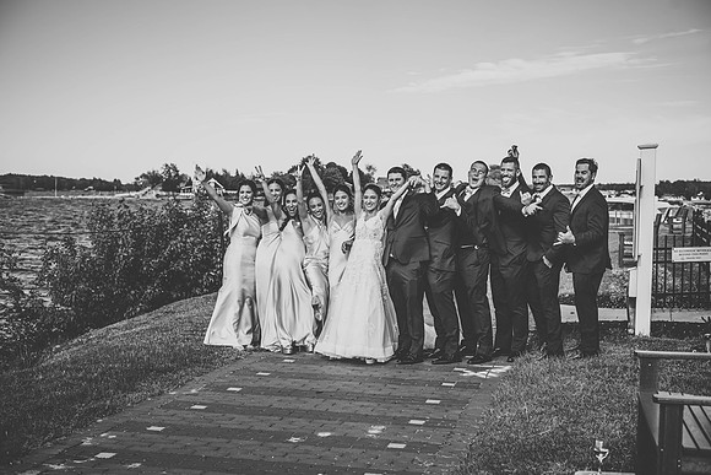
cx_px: 356
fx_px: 988
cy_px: 238
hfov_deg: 39.6
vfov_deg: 27.0
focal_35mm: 50
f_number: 4
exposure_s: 1/3200
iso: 200
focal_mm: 50
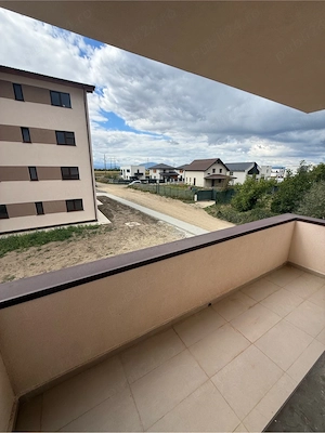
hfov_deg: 85.7
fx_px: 175
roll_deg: -0.6
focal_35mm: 14
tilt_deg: -14.0
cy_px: 216
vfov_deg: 102.1
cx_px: 162
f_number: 2.2
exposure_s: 1/1534
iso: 50
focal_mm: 2.22
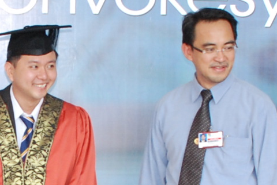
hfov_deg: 11.2
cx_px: 7
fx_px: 1395
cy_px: 205
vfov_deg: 7.6
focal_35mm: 181
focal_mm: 20
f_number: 5.6
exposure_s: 1/125
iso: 400
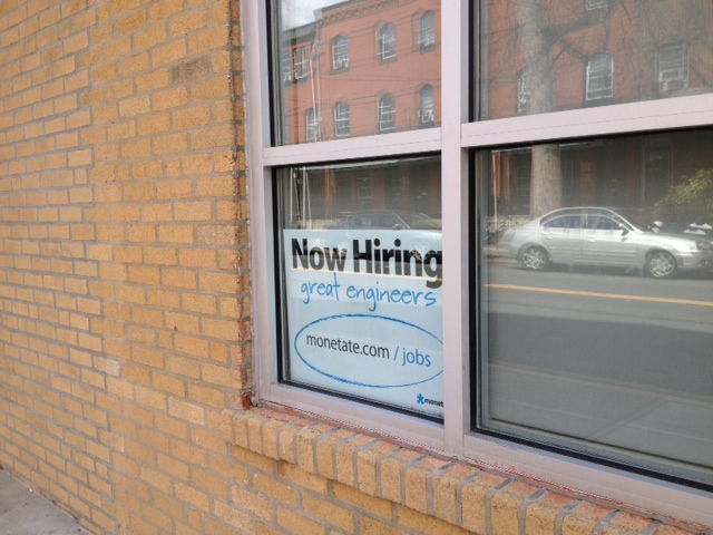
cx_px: 356
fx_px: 721
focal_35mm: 35
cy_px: 268
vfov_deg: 40.7
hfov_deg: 52.6
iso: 50
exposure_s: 1/649
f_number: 2.4
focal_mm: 4.28
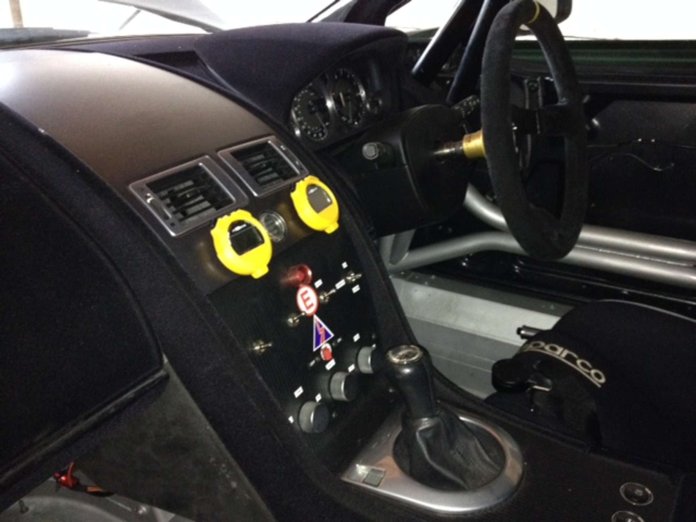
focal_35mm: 35
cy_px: 261
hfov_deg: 52.6
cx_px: 348
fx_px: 704
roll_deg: -1.6
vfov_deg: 40.7
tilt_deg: -28.0
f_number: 2.4
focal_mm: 4.28
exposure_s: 1/16
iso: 400
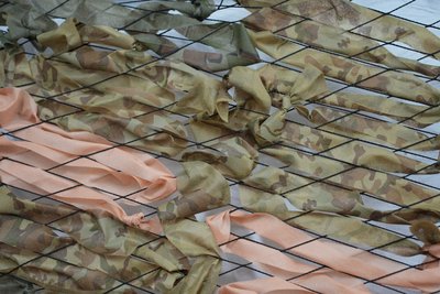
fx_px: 660
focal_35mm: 54
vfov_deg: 25.1
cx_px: 220
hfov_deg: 36.9
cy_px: 147
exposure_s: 1/160
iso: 2000
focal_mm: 54
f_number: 2.8
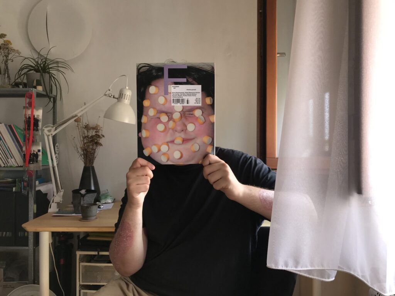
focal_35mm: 28
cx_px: 198
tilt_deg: +0.6
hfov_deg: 63.4
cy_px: 148
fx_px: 320
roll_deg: -0.9
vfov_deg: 49.7
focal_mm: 3.99
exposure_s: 1/50
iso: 32
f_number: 1.8
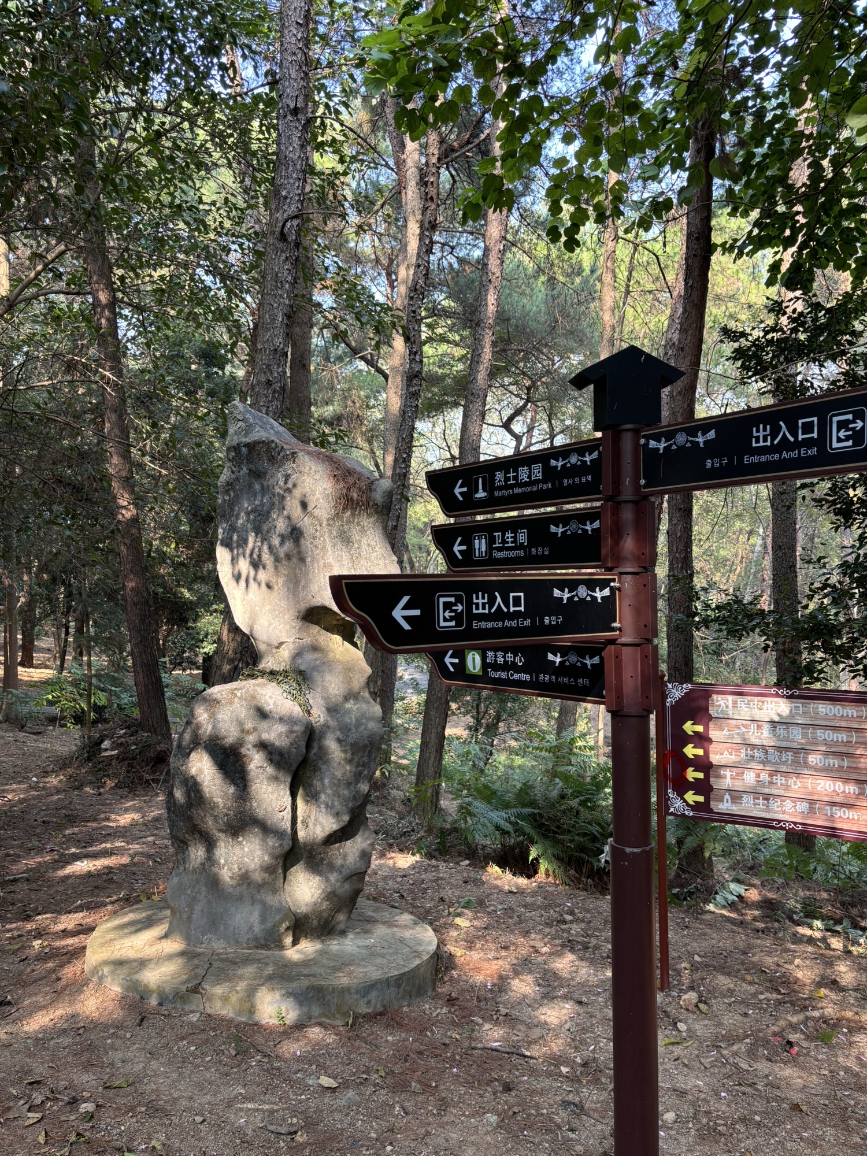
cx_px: 434
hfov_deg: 53.1
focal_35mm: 26
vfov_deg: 67.3
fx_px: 868
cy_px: 578
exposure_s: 1/121
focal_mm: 5.96
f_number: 1.6
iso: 80
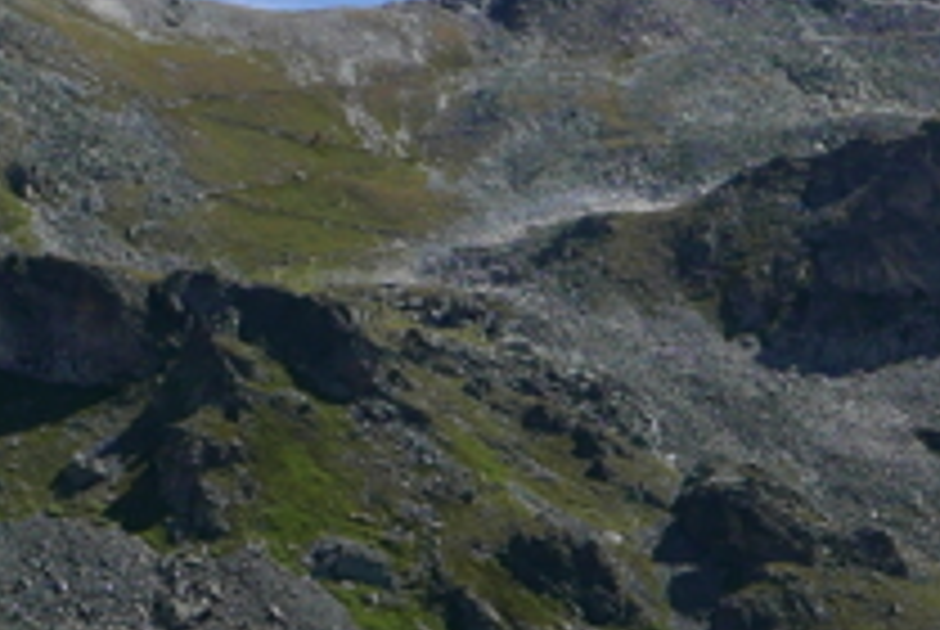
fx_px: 7321
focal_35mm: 280
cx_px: 403
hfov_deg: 7.3
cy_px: 432
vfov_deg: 4.9
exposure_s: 1/1000
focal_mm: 22
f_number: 5.6
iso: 200
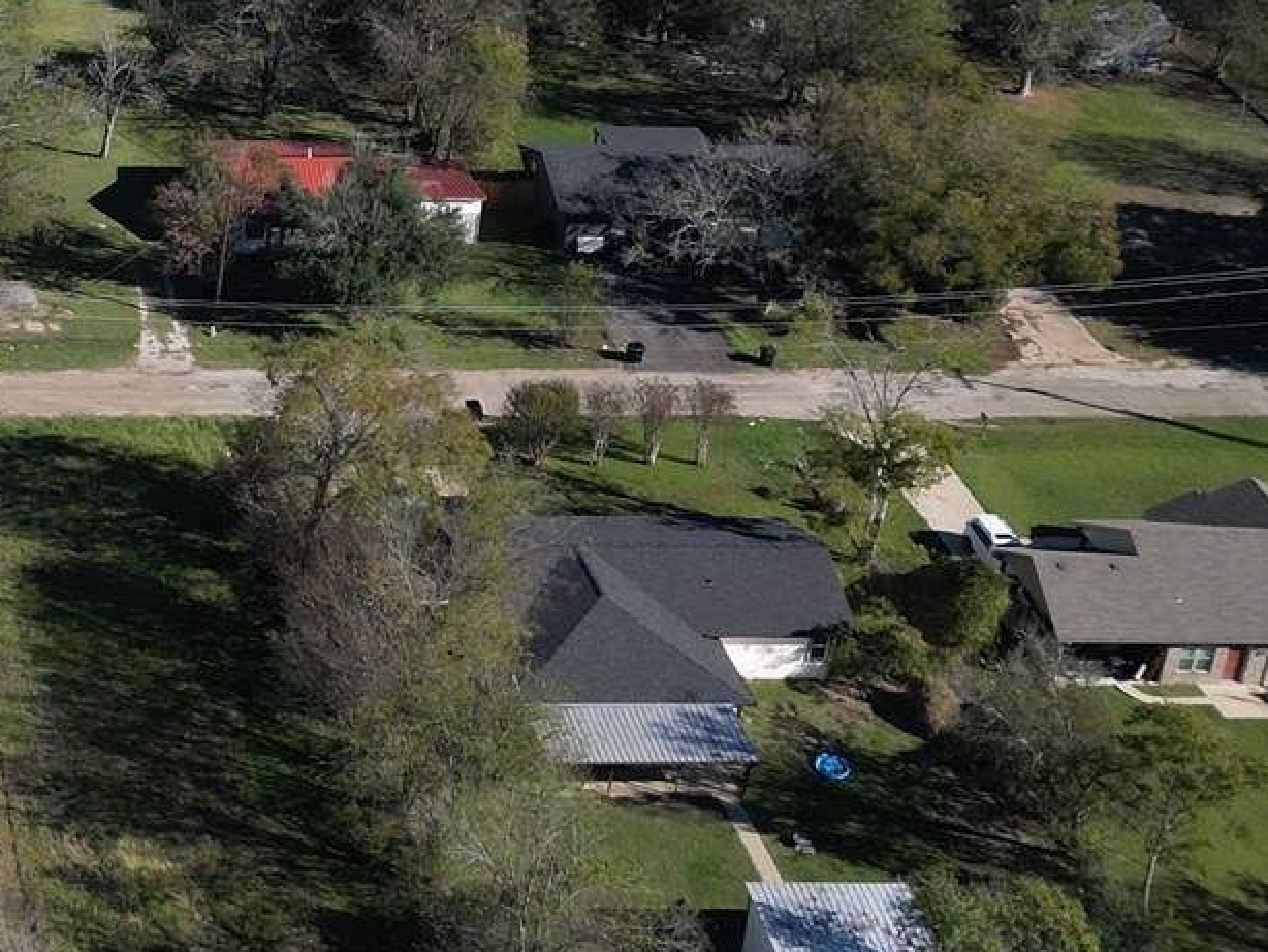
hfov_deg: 22.2
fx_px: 2932
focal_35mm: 80
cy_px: 147
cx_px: -312
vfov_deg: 18.2
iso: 100
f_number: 1.7
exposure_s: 1/2000
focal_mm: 6.72
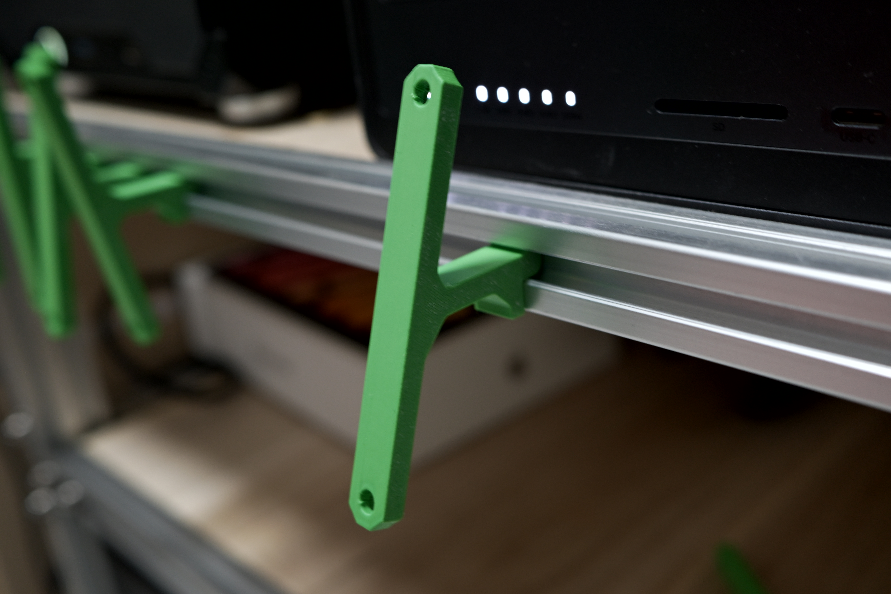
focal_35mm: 36
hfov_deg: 53.1
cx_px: 446
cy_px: 297
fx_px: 891
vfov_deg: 36.9
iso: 500
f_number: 3.5
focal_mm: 24
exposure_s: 1/13
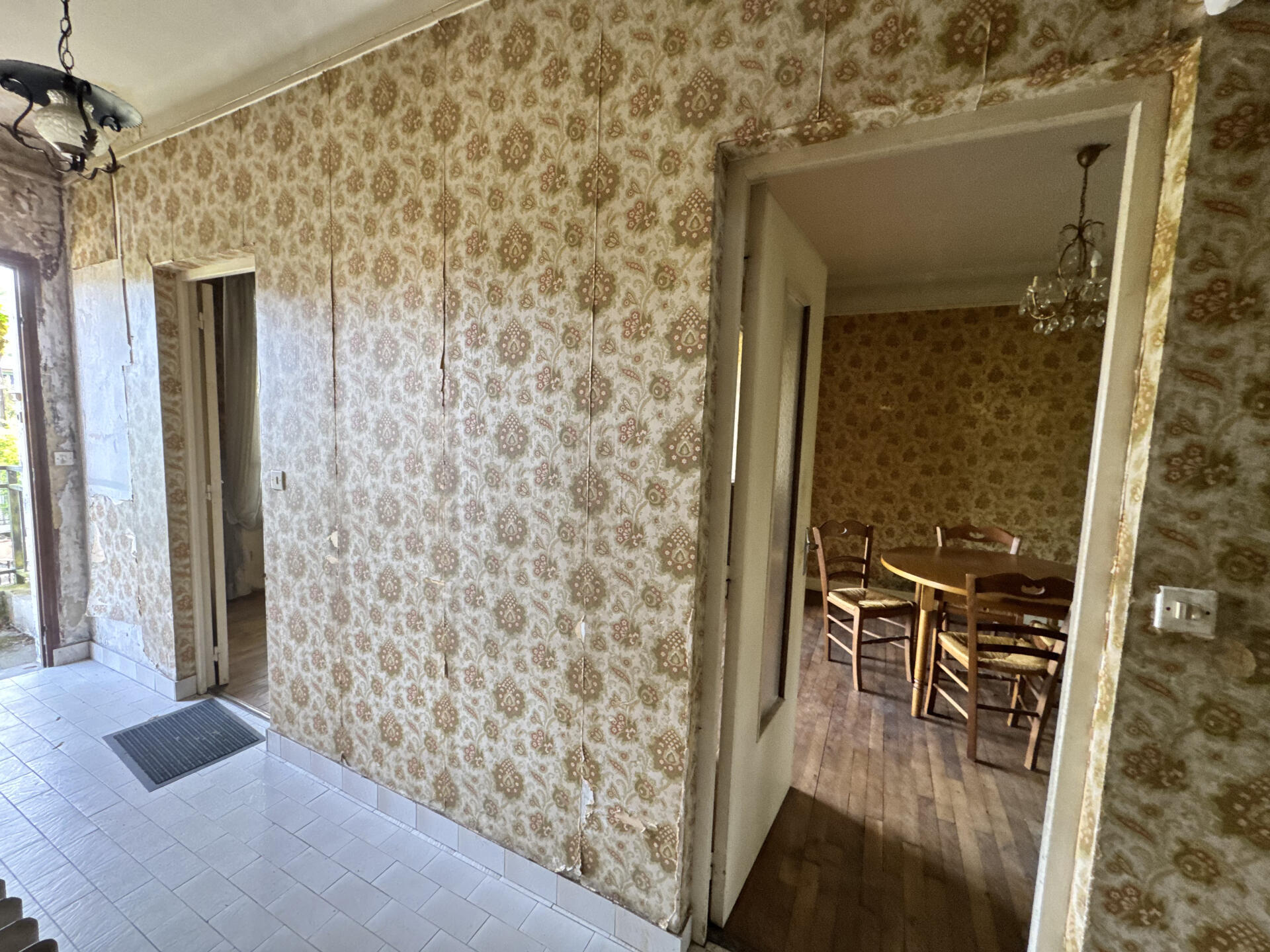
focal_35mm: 14
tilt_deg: -3.7
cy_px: 476
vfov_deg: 85.7
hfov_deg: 102.1
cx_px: 635
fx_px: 514
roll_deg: -0.8
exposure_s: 1/50
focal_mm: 2.22
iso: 250
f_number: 2.2
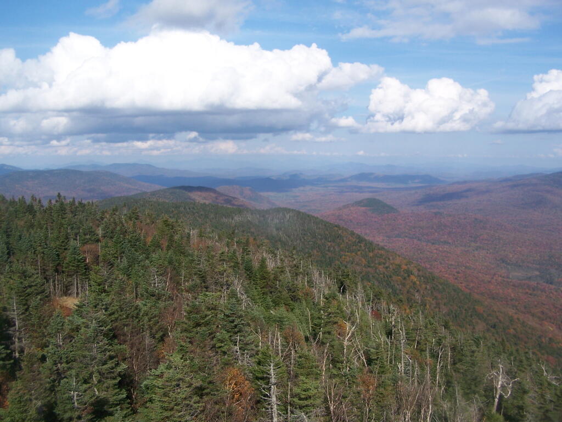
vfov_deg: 37.7
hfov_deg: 49.0
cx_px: 281
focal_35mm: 38
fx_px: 617
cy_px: 211
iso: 80
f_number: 4
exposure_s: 1/1000
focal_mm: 6.3
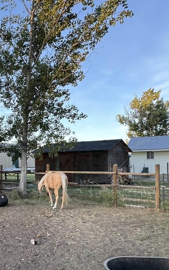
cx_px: -20
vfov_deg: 57.7
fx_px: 243
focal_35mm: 33
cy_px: 162
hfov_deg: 33.2
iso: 64
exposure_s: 1/99
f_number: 2.2
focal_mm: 2.22
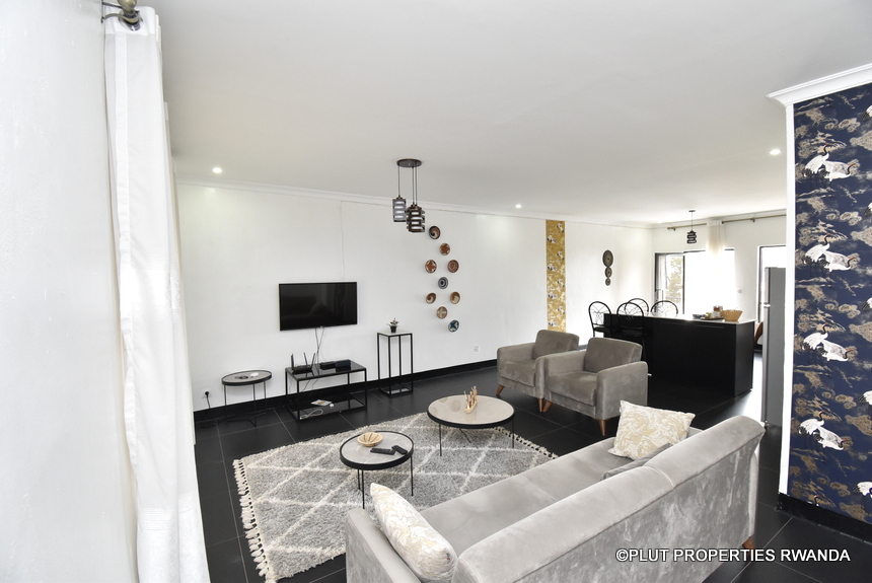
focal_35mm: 15
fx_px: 364
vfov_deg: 77.4
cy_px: 292
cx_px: 436
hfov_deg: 100.3
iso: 1000
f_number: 8
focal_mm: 10
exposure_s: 1/25
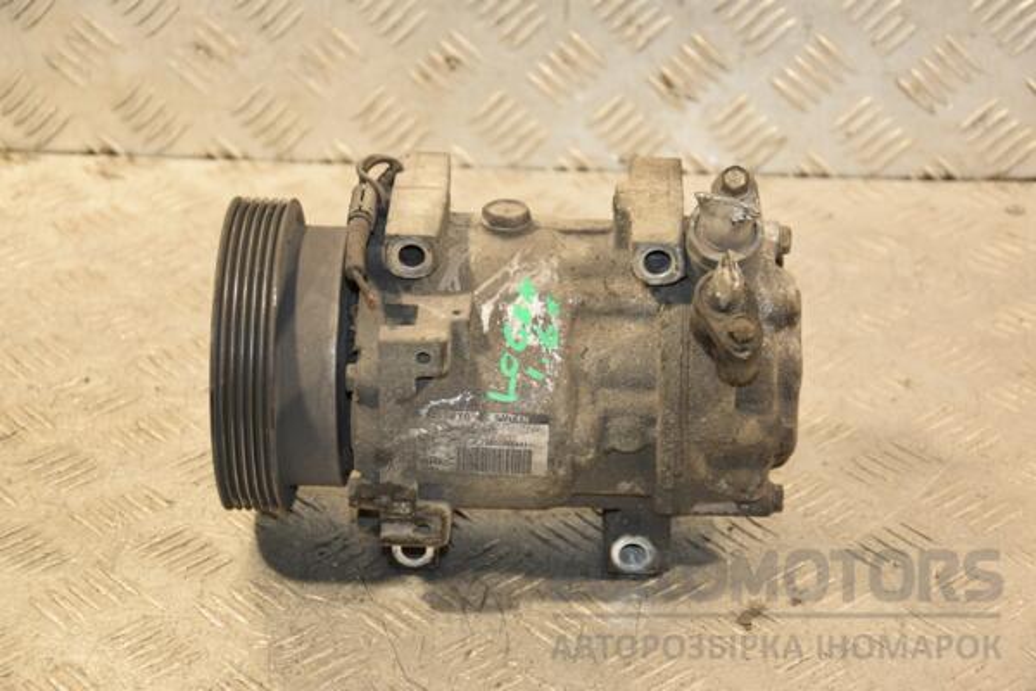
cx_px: 518
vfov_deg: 14.7
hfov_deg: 21.9
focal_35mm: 93
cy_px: 346
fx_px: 2676
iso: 800
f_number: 5.3
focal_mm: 62
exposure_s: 1/125
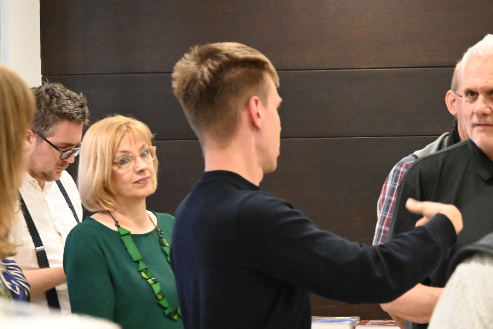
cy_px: 188
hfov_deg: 13.6
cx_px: 276
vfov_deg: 9.1
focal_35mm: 151
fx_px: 2067
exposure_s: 1/60
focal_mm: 70
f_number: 5.3
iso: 10000
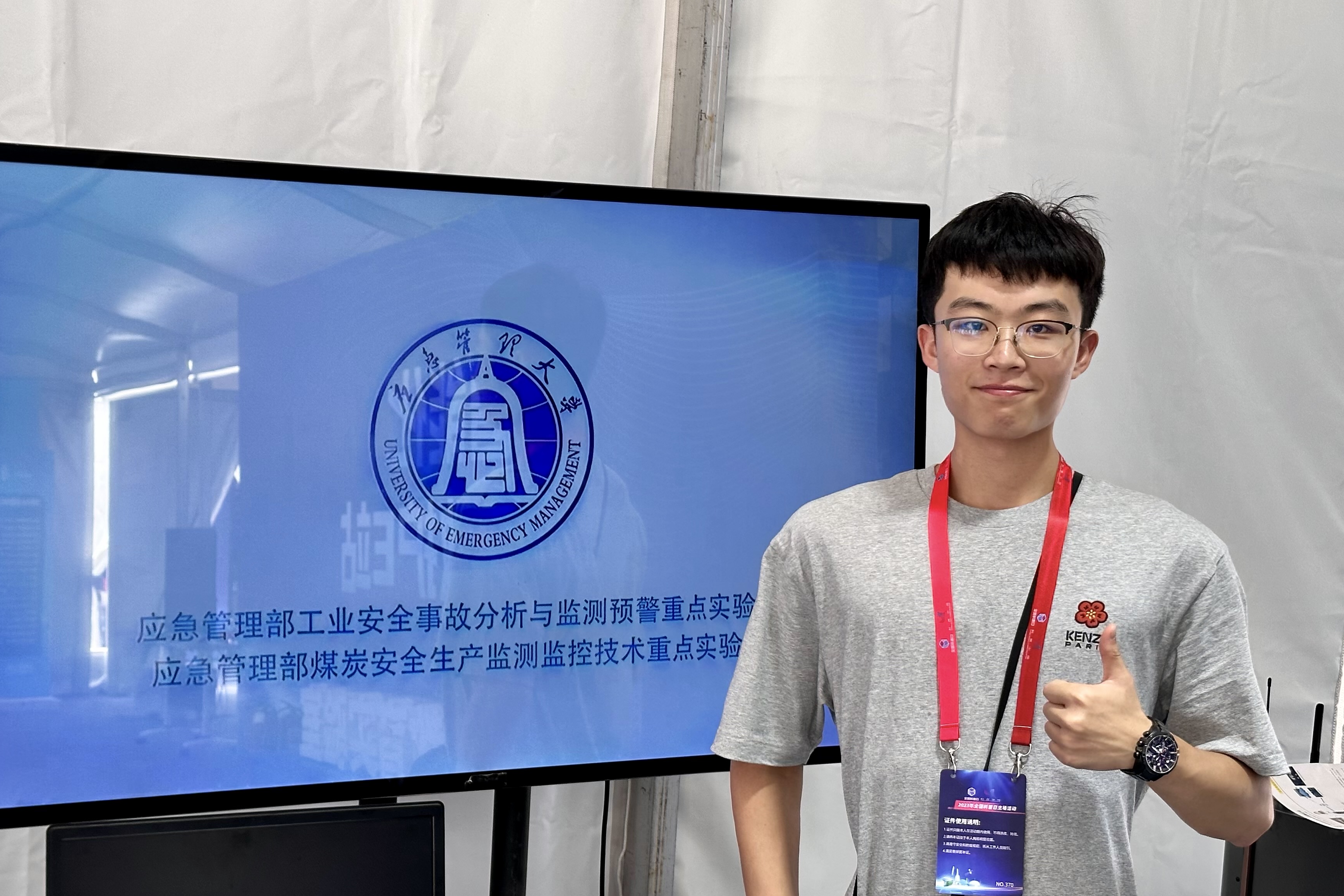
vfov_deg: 23.3
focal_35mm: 58
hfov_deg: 34.5
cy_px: 536
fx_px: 2165
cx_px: 654
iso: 64
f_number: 1.78
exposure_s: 1/121
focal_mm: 6.86
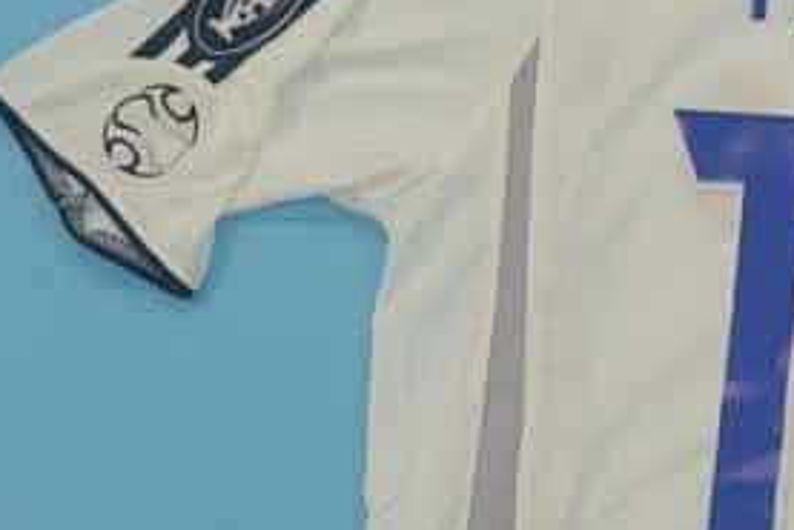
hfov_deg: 16.9
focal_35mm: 117
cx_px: 891
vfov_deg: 11.6
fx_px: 2582
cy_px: 519
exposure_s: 1/60
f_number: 8
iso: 200
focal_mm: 20
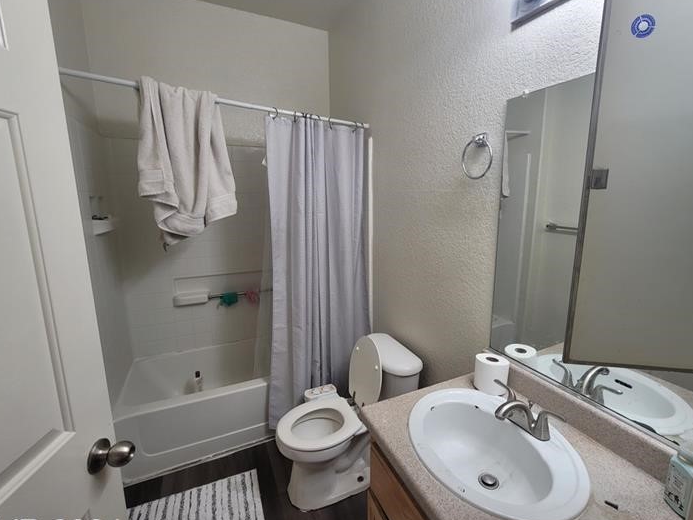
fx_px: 300
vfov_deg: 81.8
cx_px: 372
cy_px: 255
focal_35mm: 15
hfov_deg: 98.0
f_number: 2.2
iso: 64
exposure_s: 1/60
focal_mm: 2.2
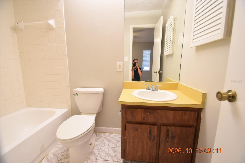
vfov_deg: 77.3
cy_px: 82
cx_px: 122
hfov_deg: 100.4
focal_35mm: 15
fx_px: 102
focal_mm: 10
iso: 800
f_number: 3.5
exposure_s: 1/60
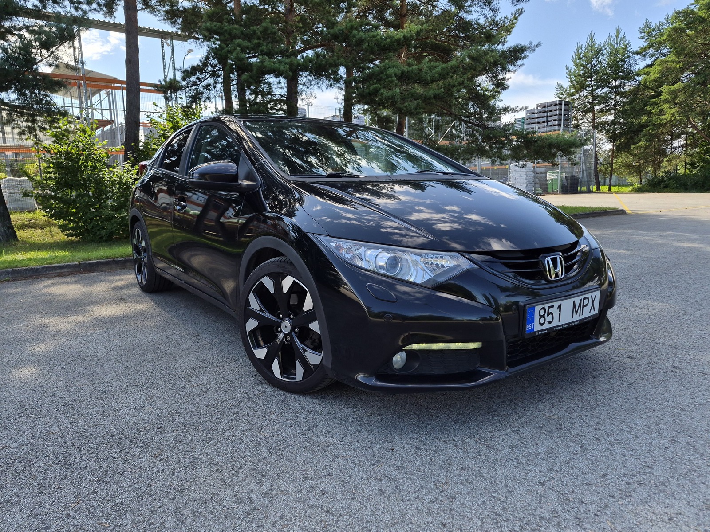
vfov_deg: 58.9
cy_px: 266
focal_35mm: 23
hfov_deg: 73.9
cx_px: 355
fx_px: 472
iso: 80
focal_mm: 5.4
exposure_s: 1/2952
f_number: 1.8
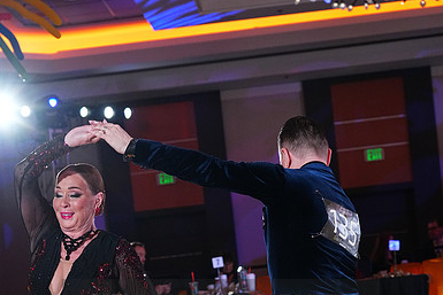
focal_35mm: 101
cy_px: 318
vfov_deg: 13.3
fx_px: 1243
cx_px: 222
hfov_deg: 20.2
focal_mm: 67
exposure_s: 1/400
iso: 5000
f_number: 5
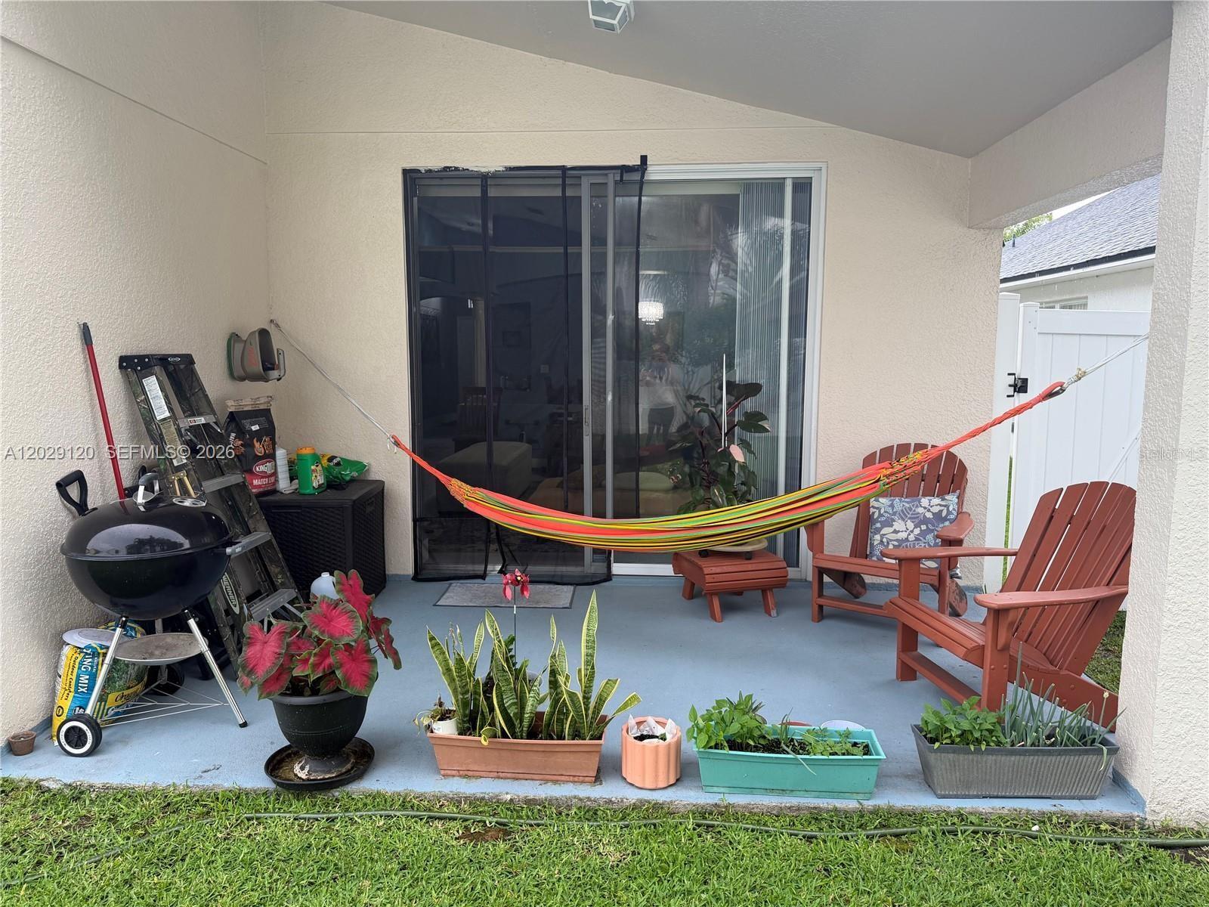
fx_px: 838
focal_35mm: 24
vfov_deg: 56.8
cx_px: 604
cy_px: 454
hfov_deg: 71.6
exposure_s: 1/121
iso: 80
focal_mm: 6.76
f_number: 1.78
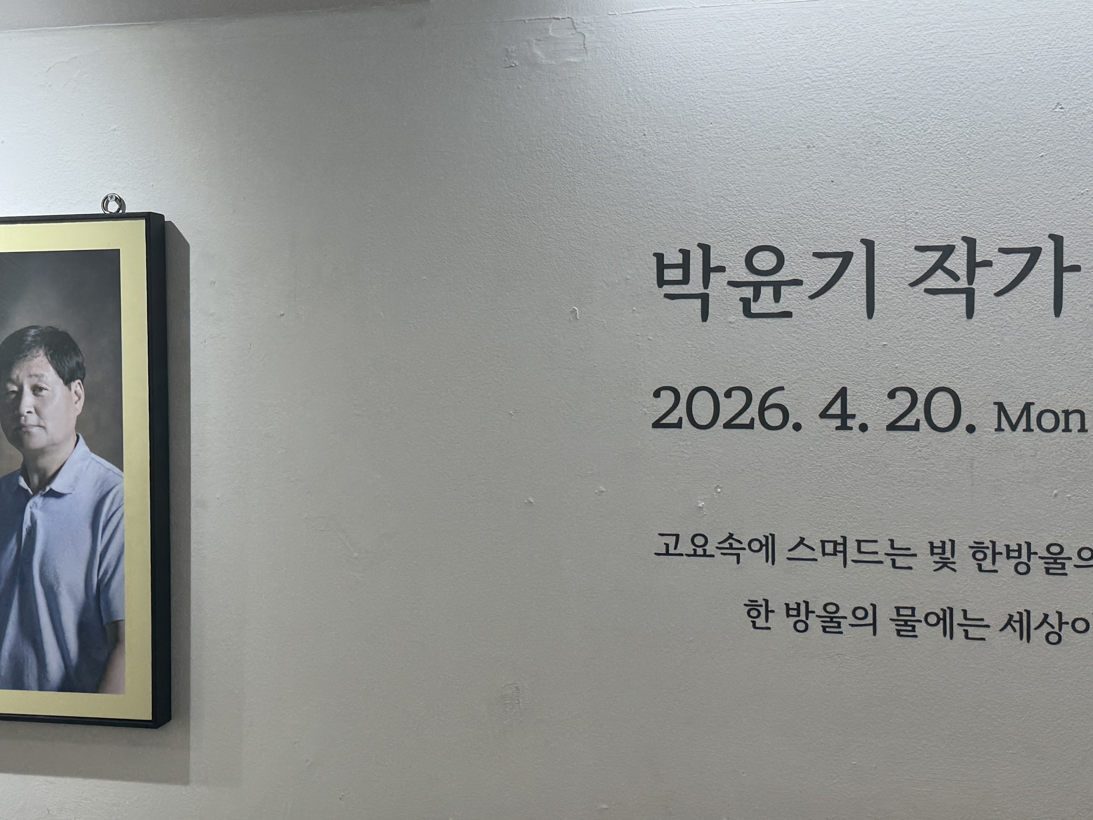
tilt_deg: +1.3
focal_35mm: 53
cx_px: 400
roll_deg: +1.1
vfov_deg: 27.5
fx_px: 1673
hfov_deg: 35.9
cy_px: 377
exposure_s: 1/289
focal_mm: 6.76
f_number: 1.78
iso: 80
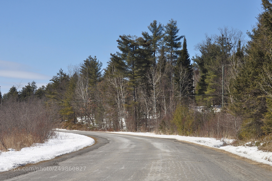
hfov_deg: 23.3
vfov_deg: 15.6
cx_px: 136
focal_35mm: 88
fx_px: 661
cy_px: 87
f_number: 10
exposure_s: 1/320
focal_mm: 55
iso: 200
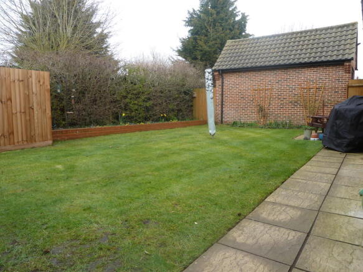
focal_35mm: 25
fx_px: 262
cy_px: 136
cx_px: 182
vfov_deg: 54.9
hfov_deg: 69.4
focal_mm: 4.1
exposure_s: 1/100
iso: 80
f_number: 4
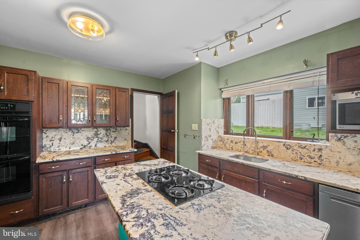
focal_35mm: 14
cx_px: 180
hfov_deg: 104.3
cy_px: 120
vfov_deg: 81.2
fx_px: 140
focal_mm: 14
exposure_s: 1/8
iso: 400
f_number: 7.1
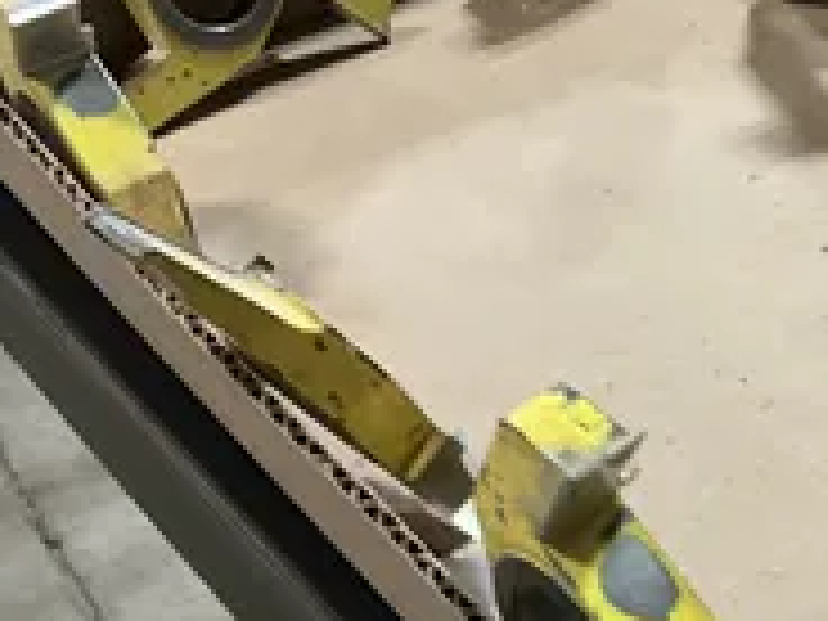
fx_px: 1507
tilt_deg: -44.7
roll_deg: -0.2
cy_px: 486
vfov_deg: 23.0
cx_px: 756
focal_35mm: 63
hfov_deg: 29.4
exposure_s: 1/40
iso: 320
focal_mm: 3
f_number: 1.8
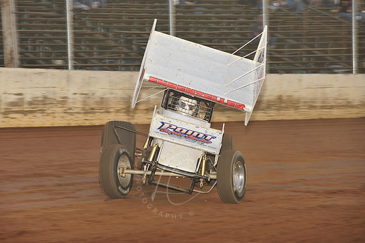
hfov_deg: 13.4
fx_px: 1550
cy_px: 118
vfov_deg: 9.0
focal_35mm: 153
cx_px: 175
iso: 800
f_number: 6.3
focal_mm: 145
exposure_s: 1/320
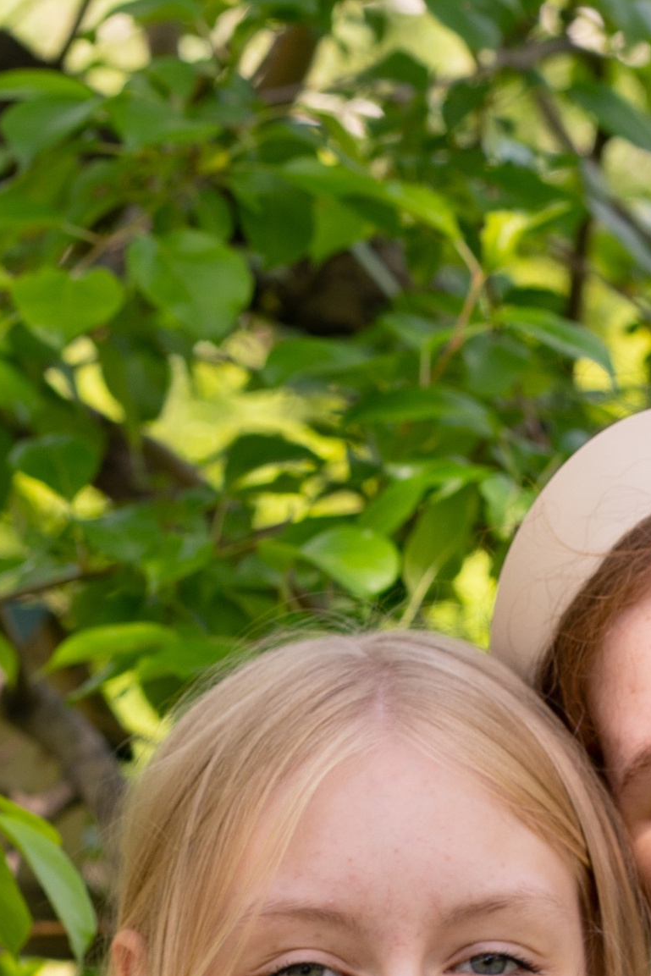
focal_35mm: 283
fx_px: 7673
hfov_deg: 4.9
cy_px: 974
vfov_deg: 7.2
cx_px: 523
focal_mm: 85
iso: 160
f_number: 7.1
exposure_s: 1/125
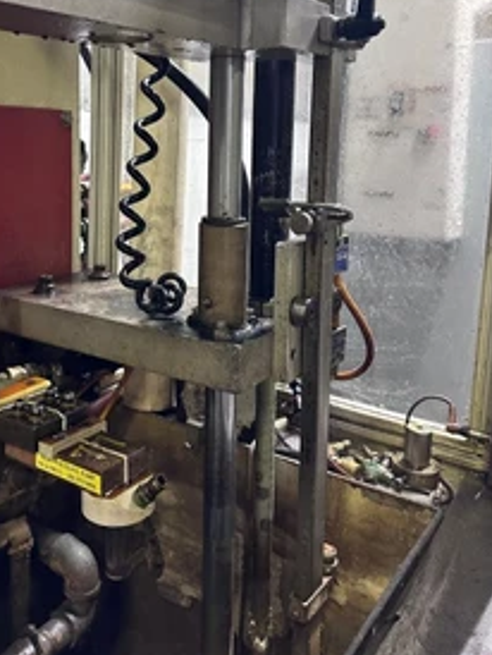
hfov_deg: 40.3
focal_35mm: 35
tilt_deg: -7.0
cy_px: 232
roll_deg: -1.5
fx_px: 662
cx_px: 172
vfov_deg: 51.8
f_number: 1.78
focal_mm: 6.86
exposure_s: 1/60
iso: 640
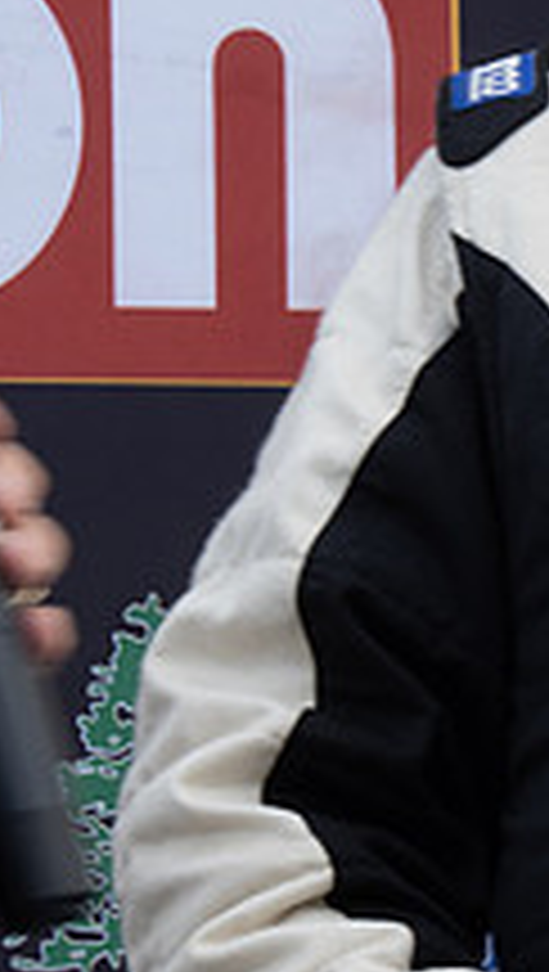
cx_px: 1080
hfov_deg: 2.1
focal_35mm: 585
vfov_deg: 3.7
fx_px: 15092
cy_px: 421
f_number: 11
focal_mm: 100
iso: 200
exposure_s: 1/60
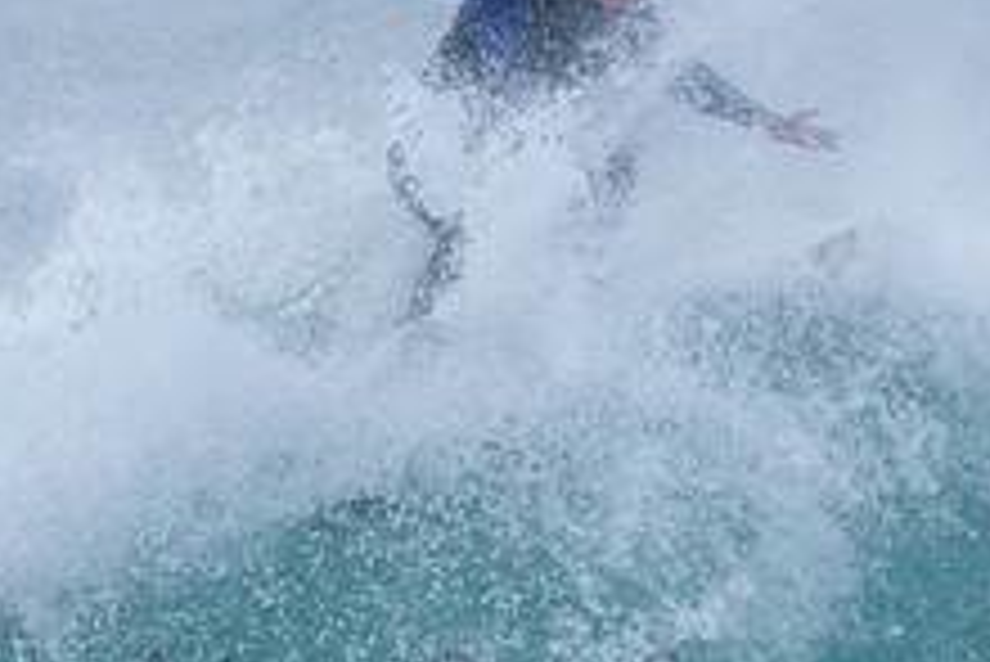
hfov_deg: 1.1
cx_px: 612
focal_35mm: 1896
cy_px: 682
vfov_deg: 0.7
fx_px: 52172
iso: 280
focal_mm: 480
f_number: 5.6
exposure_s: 1/1000
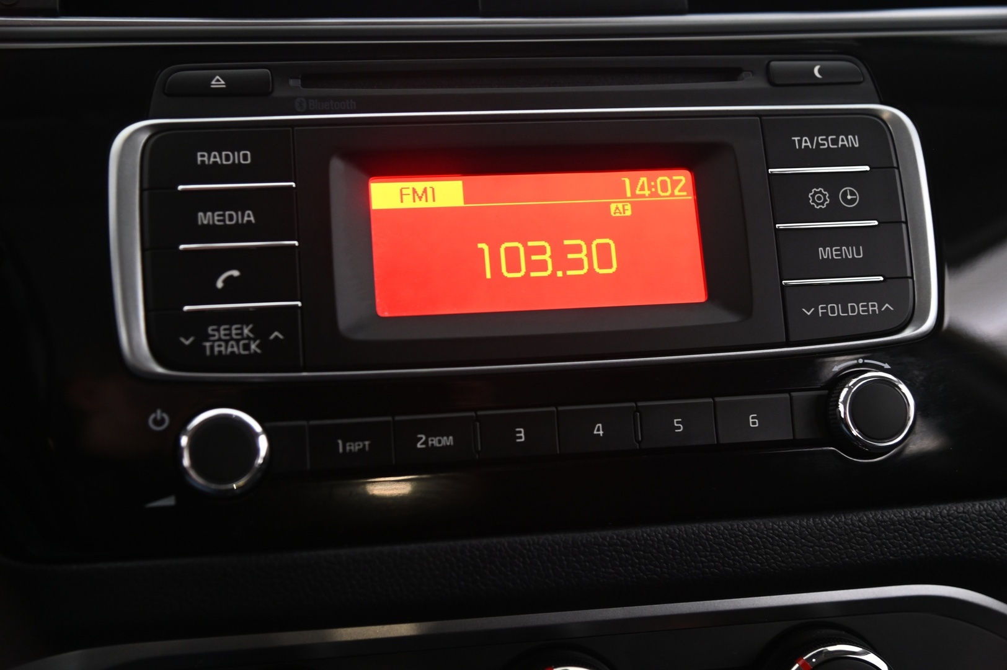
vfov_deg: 26.9
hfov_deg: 39.6
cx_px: 504
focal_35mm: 50
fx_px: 1397
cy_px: 335
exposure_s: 1/20
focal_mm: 50
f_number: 4
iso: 2000
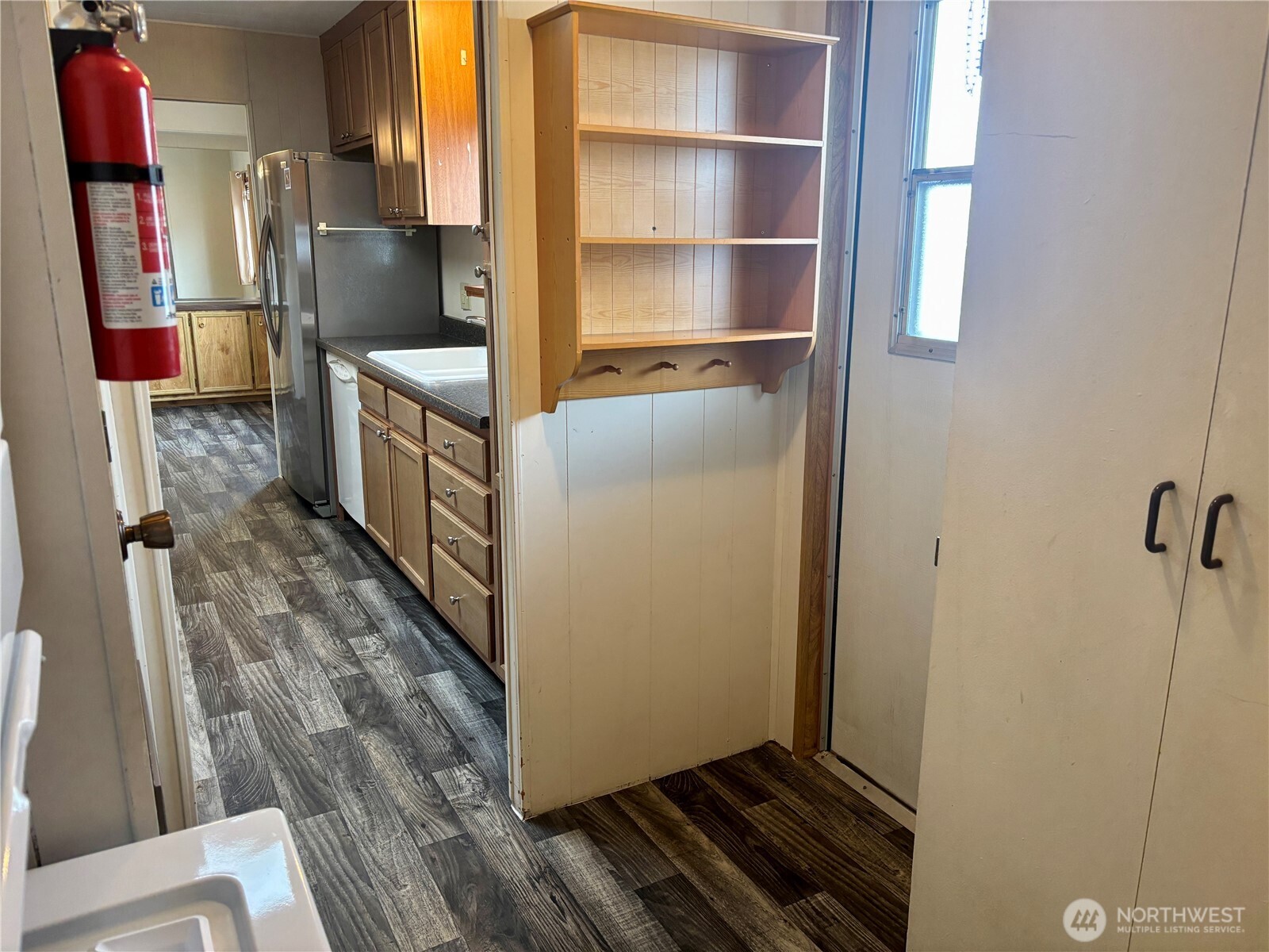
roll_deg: -0.4
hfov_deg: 67.3
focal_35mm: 26
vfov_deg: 53.1
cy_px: 476
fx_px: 953
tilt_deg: -14.1
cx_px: 634
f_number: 1.6
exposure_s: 1/60
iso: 200
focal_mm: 5.96
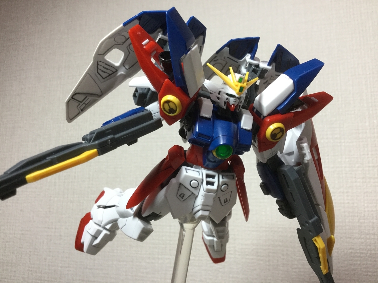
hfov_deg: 58.4
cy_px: 142
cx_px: 189
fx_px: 339
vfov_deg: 45.4
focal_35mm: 31
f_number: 2.4
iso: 40
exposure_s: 1/30
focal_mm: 3.3
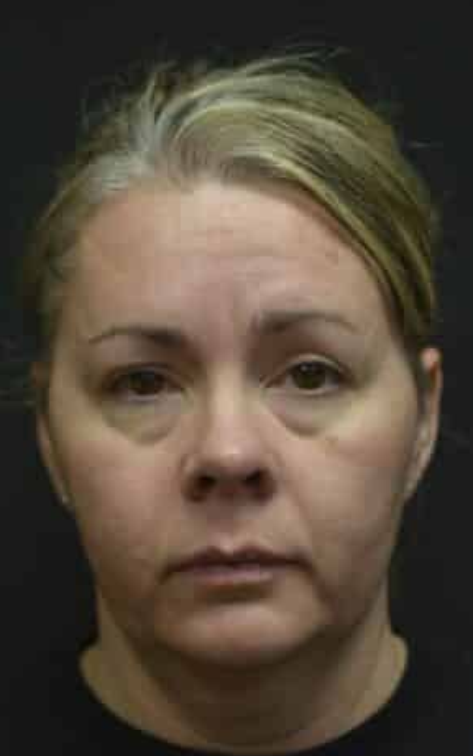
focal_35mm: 102
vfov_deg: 20.4
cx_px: 233
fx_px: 2101
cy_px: 388
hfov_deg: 12.8
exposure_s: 1/160
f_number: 2.8
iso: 400
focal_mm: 40
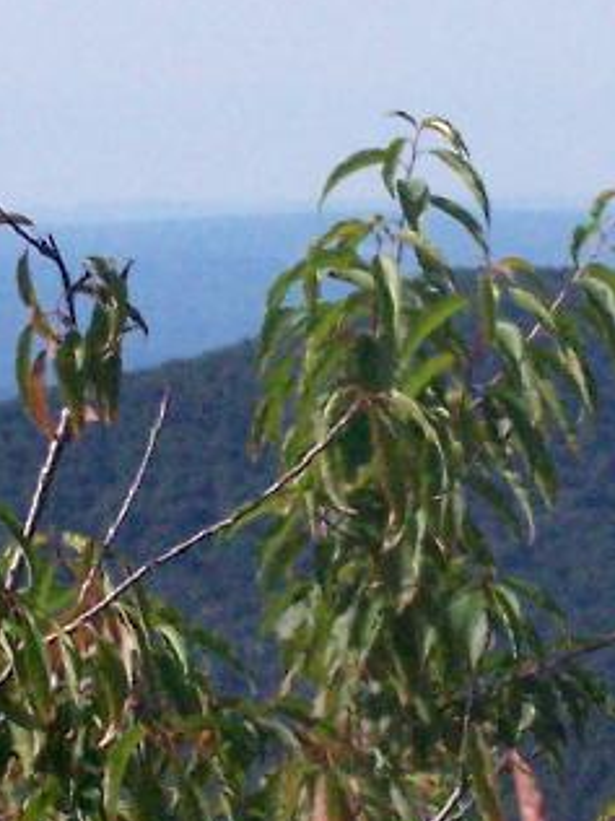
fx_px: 11963
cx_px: 618
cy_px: 552
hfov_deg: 2.9
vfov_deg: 3.9
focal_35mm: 505
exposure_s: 1/1600
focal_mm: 19.4
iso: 400
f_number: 6.3
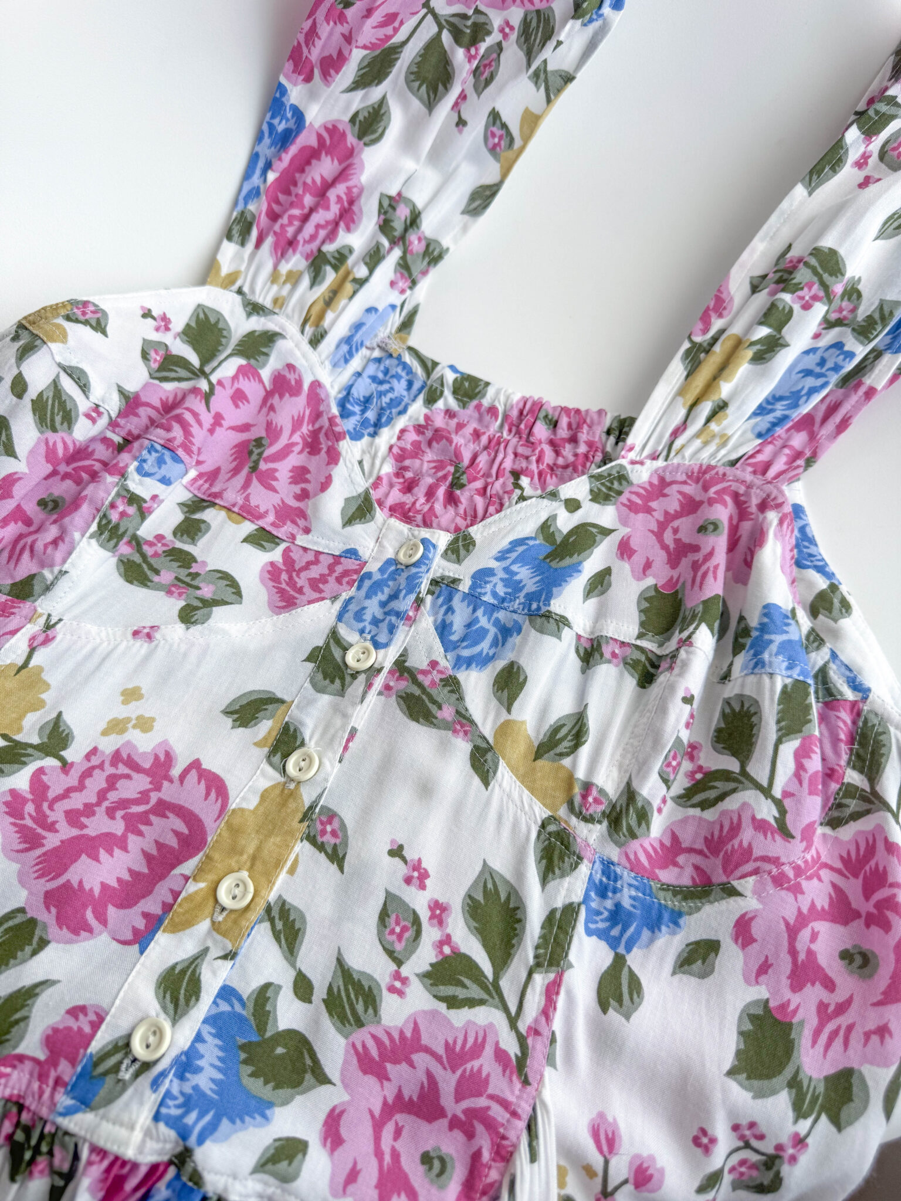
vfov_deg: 71.6
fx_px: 833
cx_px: 450
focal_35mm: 24
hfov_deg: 56.8
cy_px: 600
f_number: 1.8
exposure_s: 1/120
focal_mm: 6.76
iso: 64
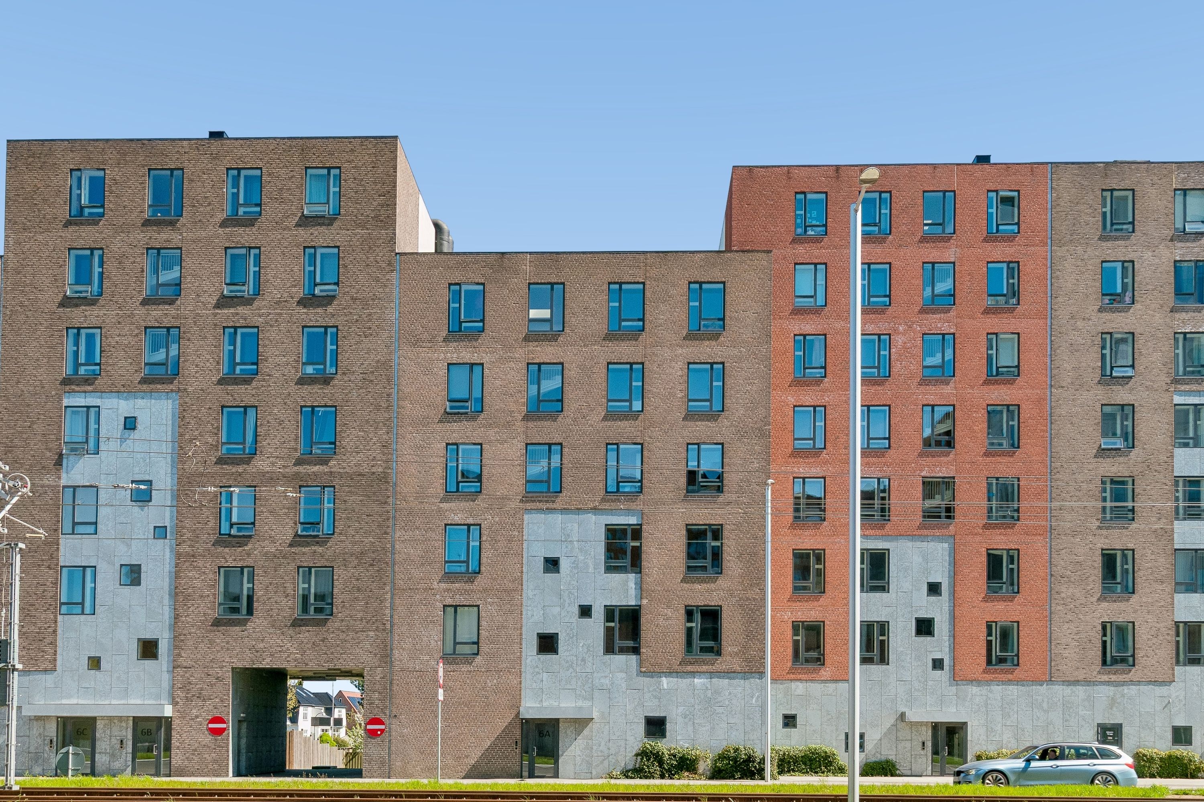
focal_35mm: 36
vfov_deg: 36.9
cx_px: 602
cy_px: 401
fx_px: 1204
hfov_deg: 53.1
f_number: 10
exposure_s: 1/400
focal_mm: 24
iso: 200
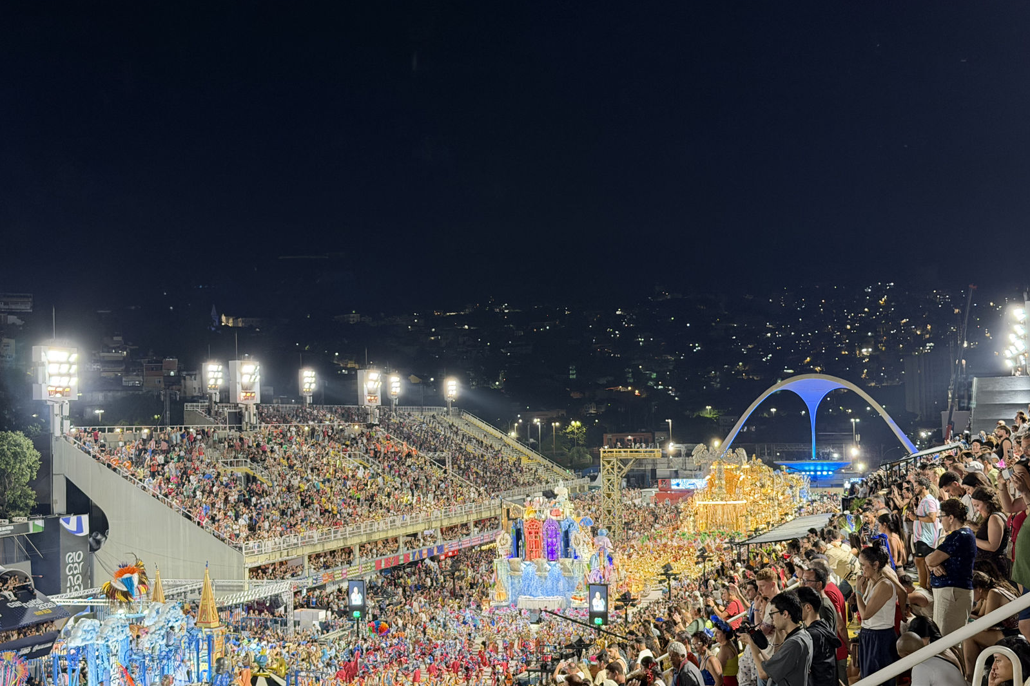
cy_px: 377
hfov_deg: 39.6
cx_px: 515
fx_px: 1430
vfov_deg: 27.0
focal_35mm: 50
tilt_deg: +1.8
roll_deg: +1.8
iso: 200
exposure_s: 1/40
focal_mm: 6.76
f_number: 1.78
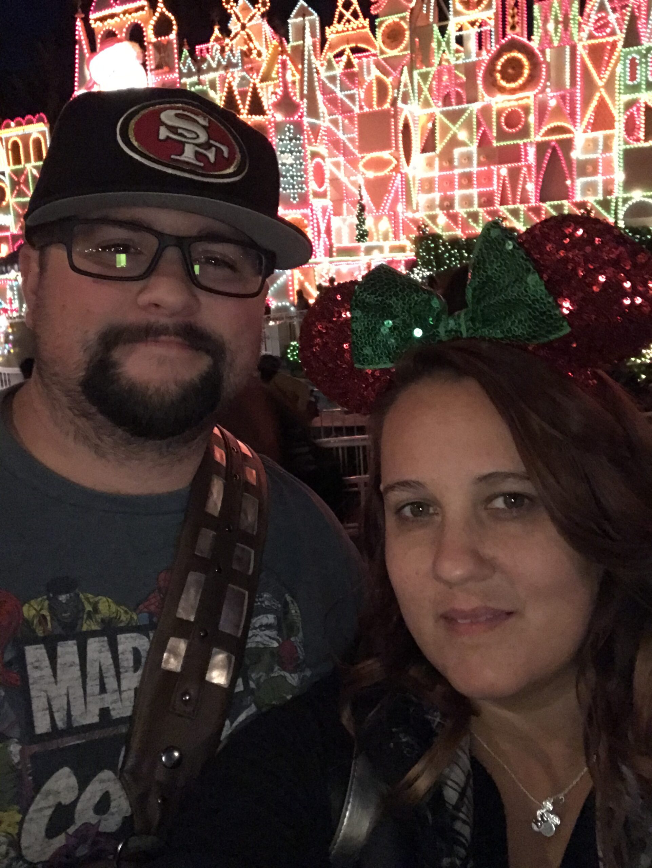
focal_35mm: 32
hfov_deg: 44.2
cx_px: 326
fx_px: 803
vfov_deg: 56.8
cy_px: 434
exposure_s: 1/20
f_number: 2.2
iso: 640
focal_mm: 2.87
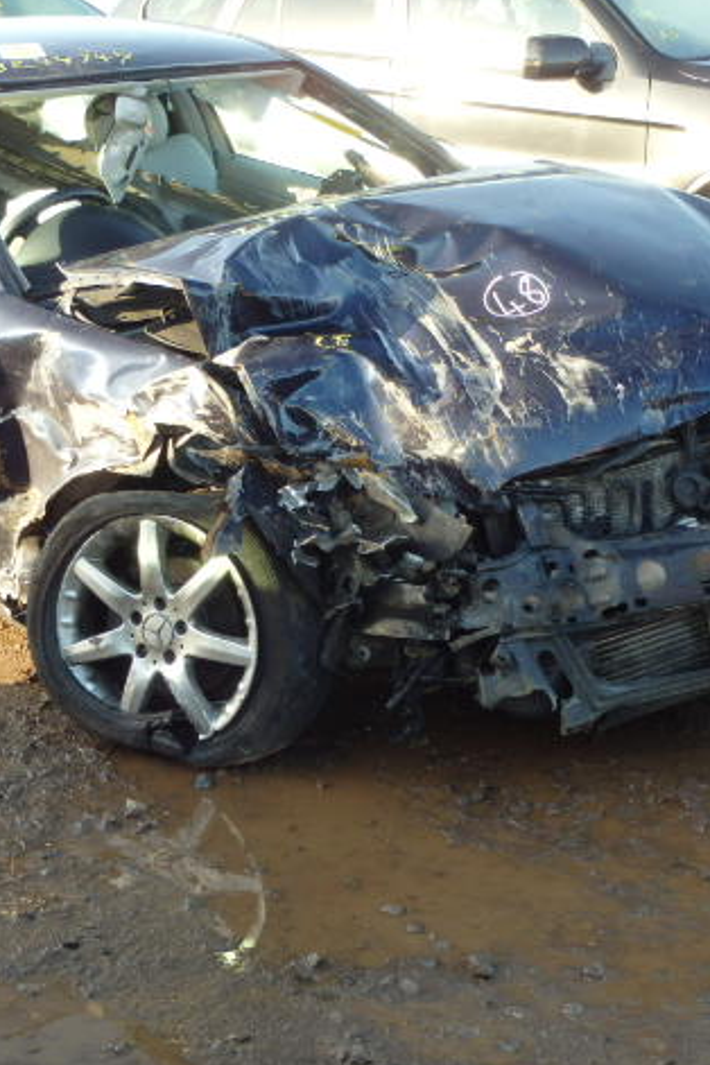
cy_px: 531
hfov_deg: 20.9
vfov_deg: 31.0
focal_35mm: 65
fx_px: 1923
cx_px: 280
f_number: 4.9
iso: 200
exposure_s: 1/80
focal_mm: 8.3
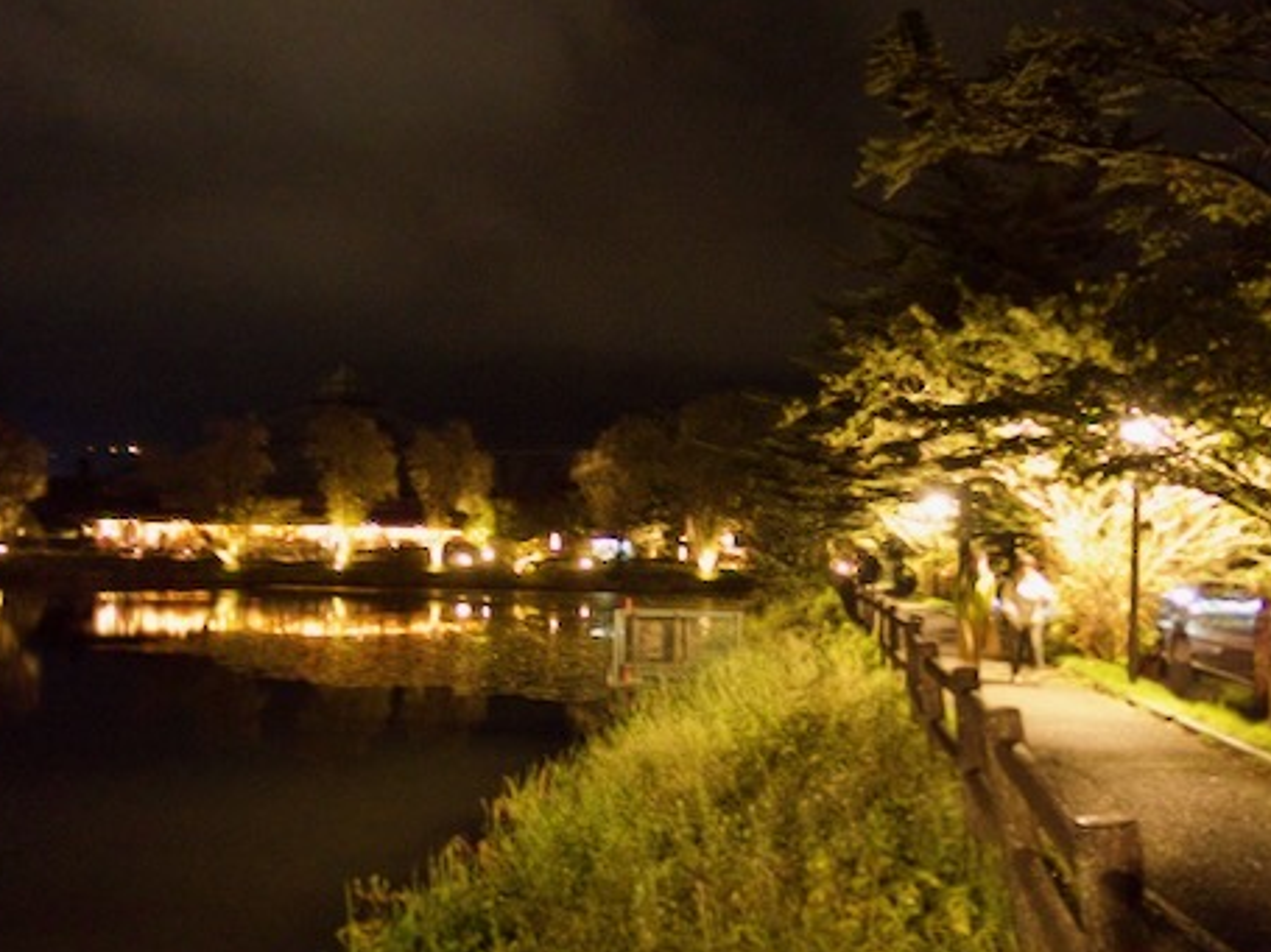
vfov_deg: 37.7
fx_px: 1395
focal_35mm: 38
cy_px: 497
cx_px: 629
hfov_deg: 49.0
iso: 1600
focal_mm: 6.37
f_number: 2.5
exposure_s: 1/3
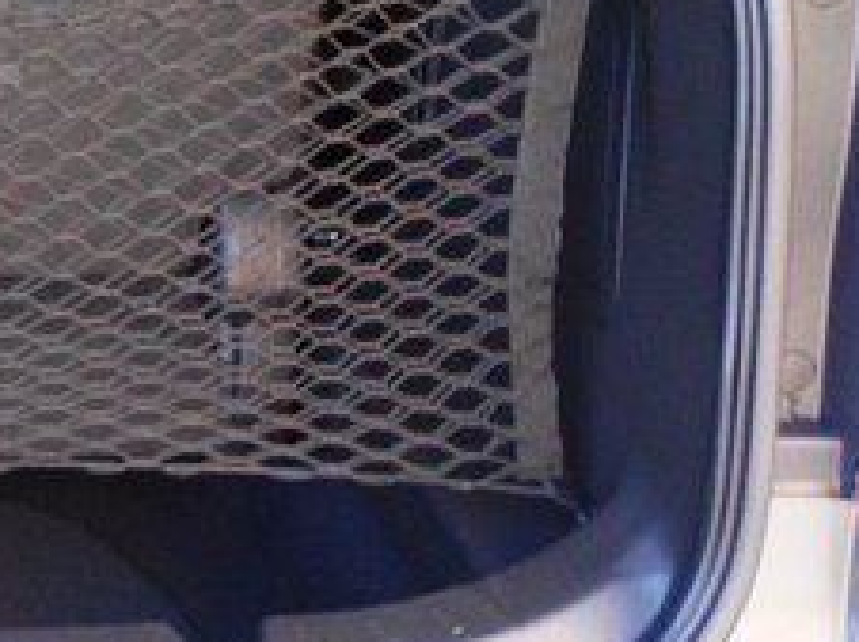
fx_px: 1884
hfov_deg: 22.0
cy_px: 28
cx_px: -369
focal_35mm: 76
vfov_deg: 18.9
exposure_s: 1/30
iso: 125
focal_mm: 4.6
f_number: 3.2
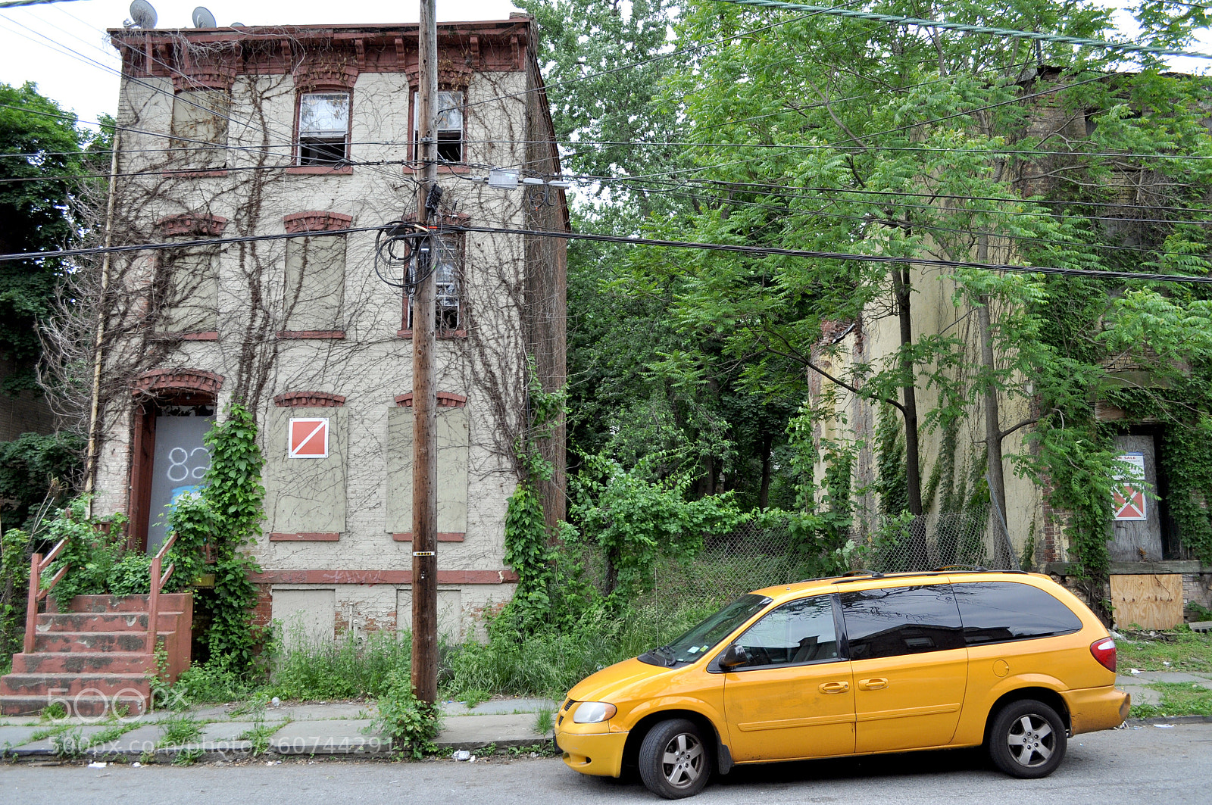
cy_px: 402
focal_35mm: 30
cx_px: 606
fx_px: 1009
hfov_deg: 62.0
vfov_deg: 43.5
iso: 400
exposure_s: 1/320
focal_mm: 20
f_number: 7.1
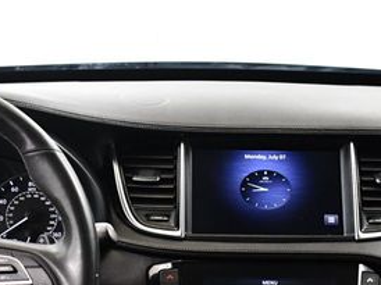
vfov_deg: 17.9
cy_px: 252
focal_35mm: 81
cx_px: 114
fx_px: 891
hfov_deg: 24.0
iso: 3200
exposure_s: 1/100
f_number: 3.5
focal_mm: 18
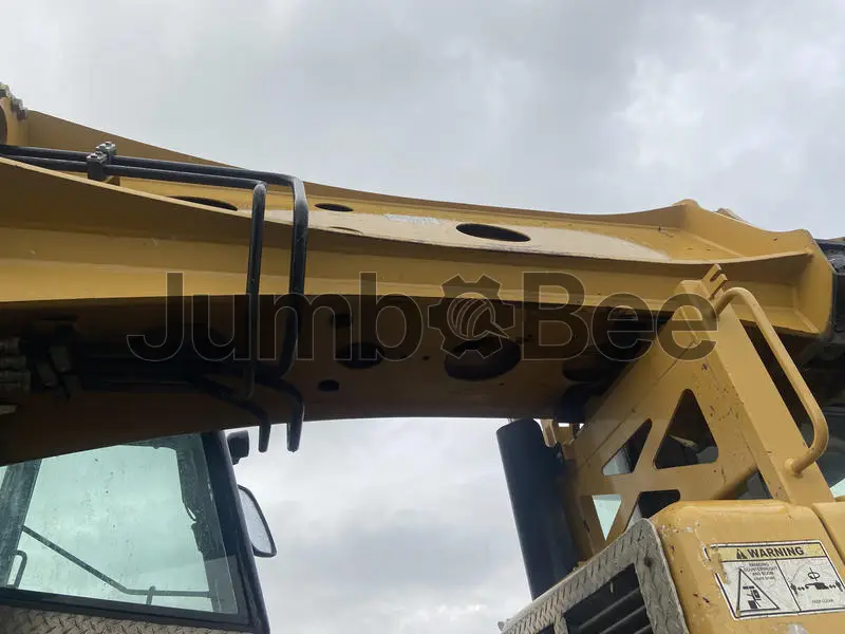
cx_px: 422
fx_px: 635
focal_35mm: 26
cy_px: 317
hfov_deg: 67.3
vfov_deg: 53.1
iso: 32
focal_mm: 4.25
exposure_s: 1/568
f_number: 1.8
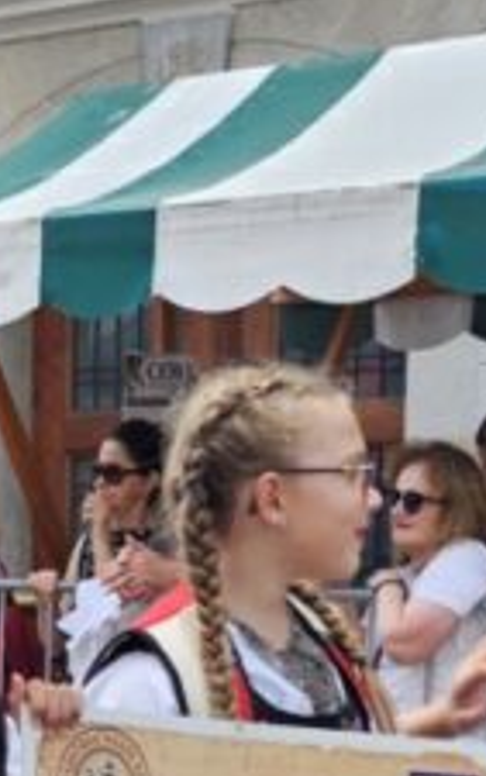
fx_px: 2348
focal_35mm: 111
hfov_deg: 11.6
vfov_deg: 17.9
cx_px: -100
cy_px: 911
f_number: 1.7
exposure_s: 1/180
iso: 16
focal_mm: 6.3
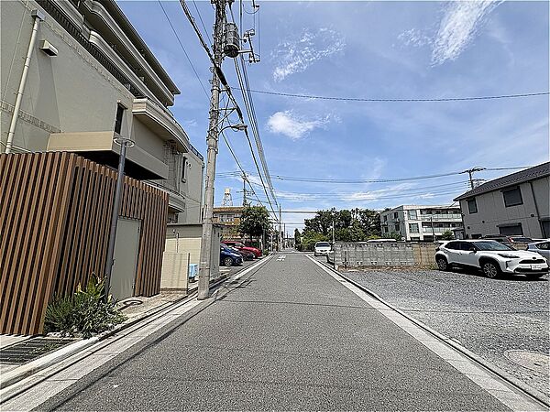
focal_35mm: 14
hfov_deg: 102.1
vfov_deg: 85.7
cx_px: 275
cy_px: 206
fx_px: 222
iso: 50
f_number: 2.2
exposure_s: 1/2494
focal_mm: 2.22
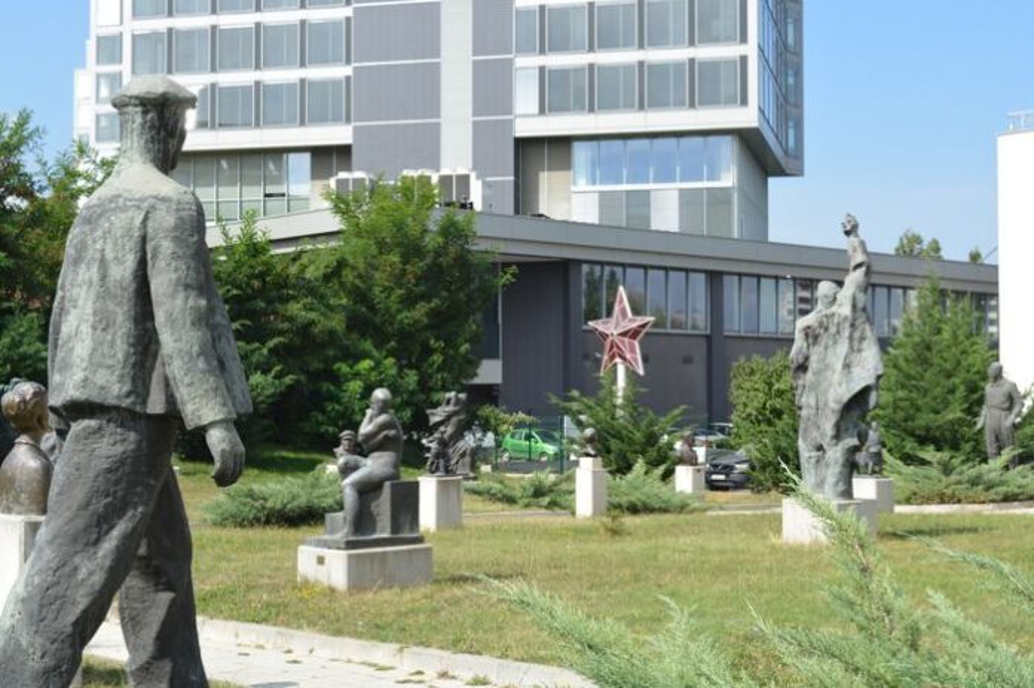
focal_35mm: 57
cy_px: 344
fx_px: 1636
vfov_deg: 23.7
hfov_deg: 35.1
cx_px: 517
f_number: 10
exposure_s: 1/250
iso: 200
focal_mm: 38
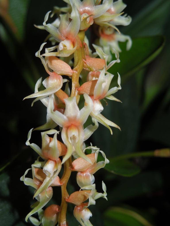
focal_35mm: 69
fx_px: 452
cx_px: 85
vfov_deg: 28.2
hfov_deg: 21.3
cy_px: 113
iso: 100
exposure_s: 1/40
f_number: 4.4
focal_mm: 12.5
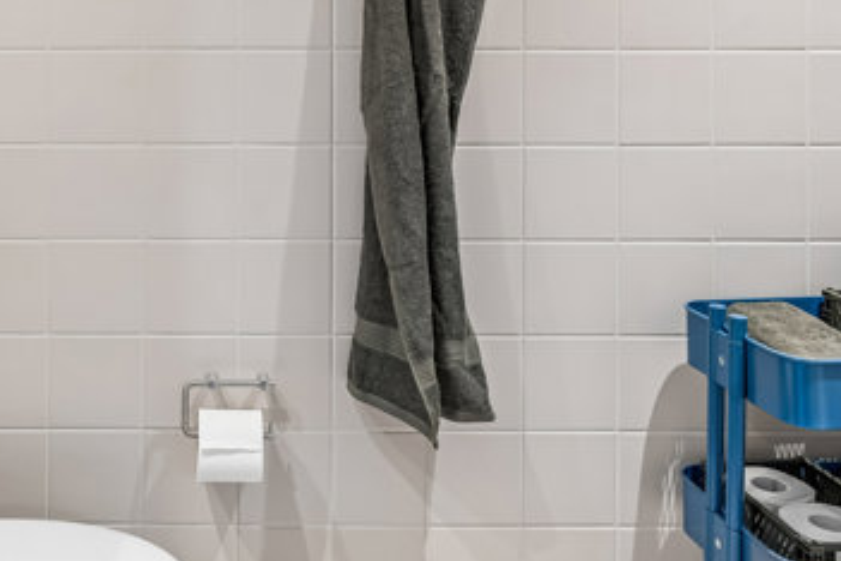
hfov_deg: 45.8
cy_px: 56
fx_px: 958
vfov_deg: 31.1
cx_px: 211
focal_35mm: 41
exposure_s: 1/3.33
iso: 200
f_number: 8
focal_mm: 18
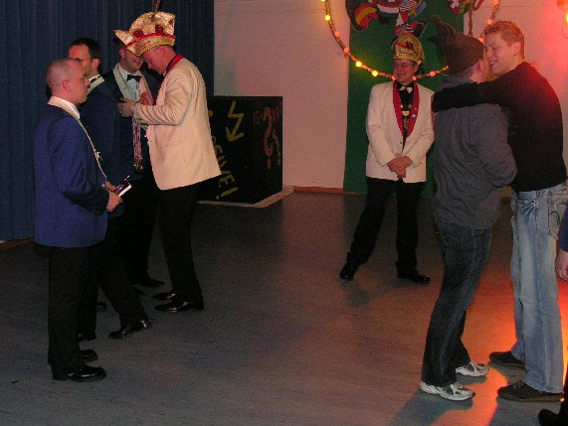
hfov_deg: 38.6
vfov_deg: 29.6
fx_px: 805
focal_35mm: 49
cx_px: 202
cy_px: 162
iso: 200
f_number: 4
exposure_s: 1/60.1
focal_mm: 8.9
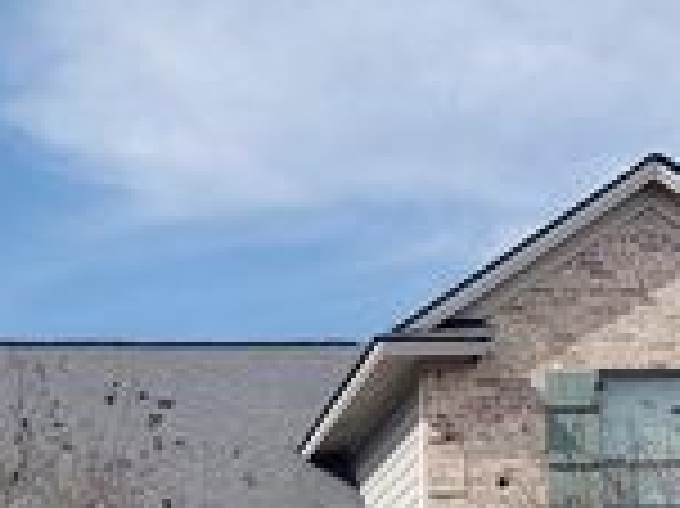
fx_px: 1688
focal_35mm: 86
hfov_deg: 22.0
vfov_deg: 15.8
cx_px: 5
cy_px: 744
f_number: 2.4
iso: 50
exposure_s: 1/1256
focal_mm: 4.3
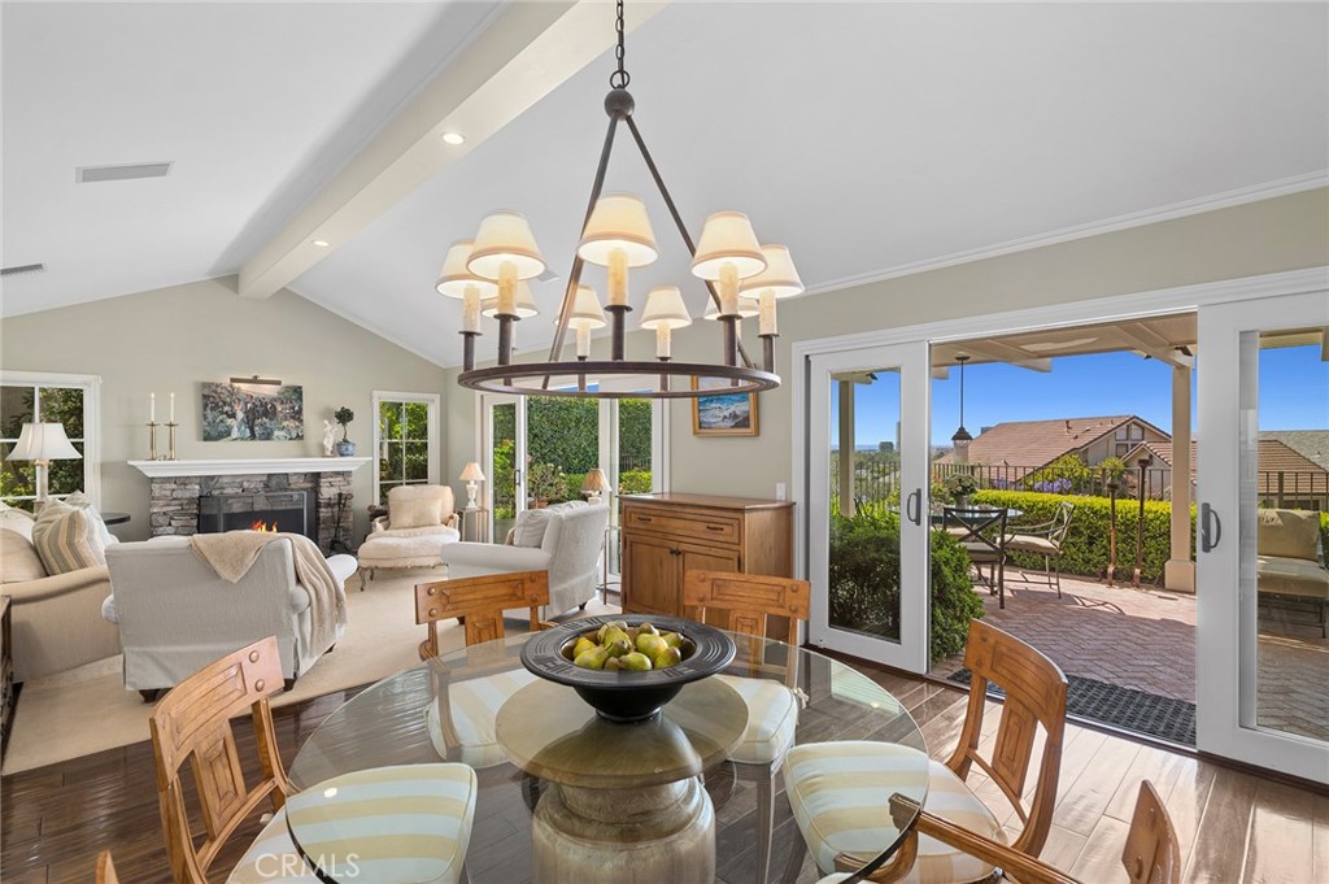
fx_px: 590
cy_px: 442
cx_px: 664
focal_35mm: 16
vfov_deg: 73.7
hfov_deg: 96.8
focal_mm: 16
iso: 100
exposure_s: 1/4
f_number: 9
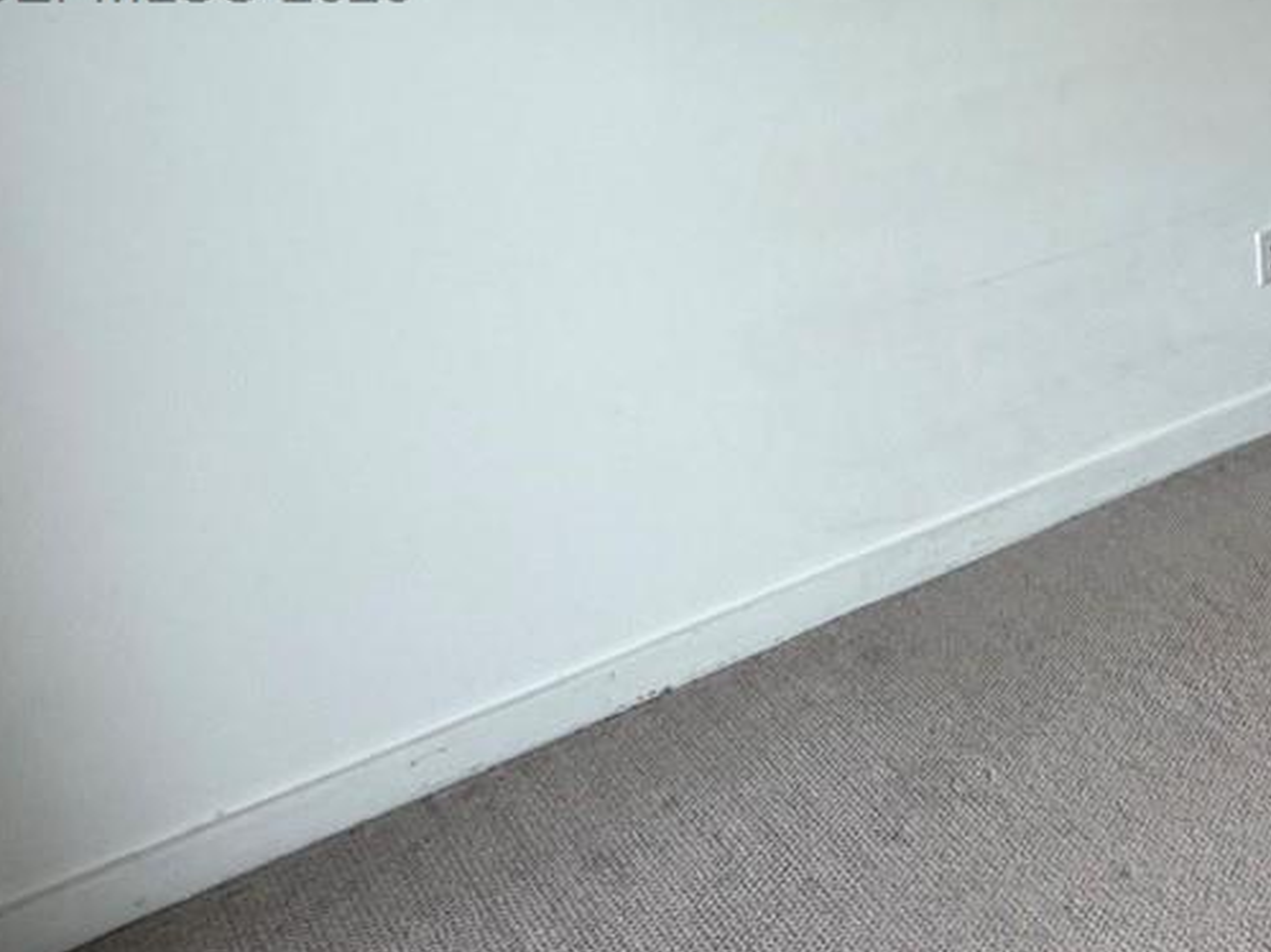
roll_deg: +1.4
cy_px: -18
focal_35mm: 45
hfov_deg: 31.9
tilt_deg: -9.9
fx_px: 1651
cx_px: 1656
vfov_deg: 29.8
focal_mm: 2.22
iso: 64
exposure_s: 1/121
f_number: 2.2
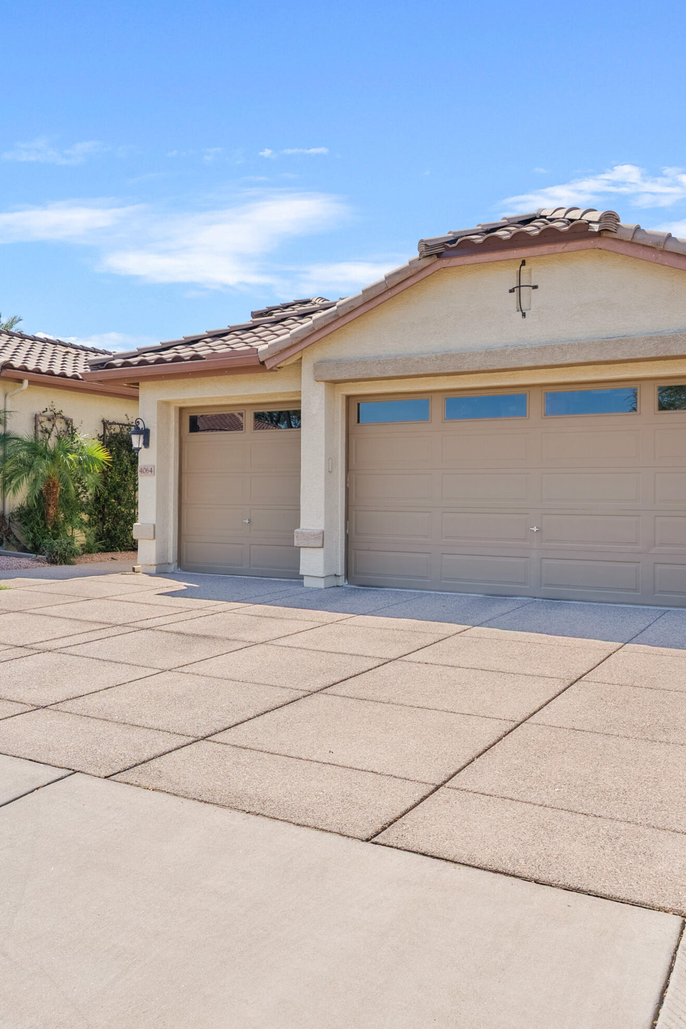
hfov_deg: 40.9
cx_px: 264
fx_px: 915
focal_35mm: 32
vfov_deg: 58.7
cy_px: 507
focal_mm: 21
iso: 100
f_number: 8
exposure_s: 1/100
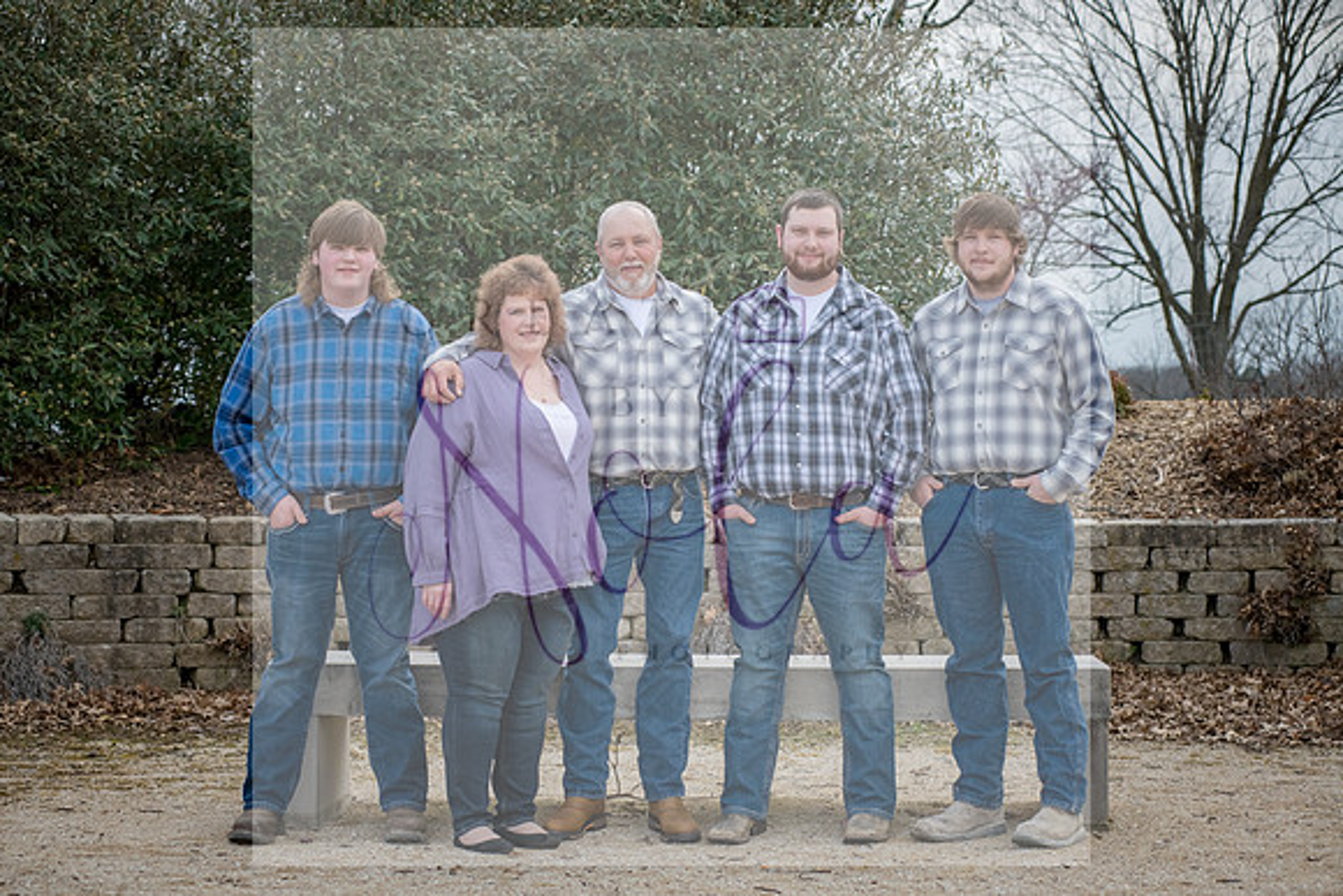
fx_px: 2985
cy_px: 448
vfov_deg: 17.1
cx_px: 672
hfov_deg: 25.4
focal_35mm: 80
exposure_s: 1/640
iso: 400
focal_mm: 80
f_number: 6.3
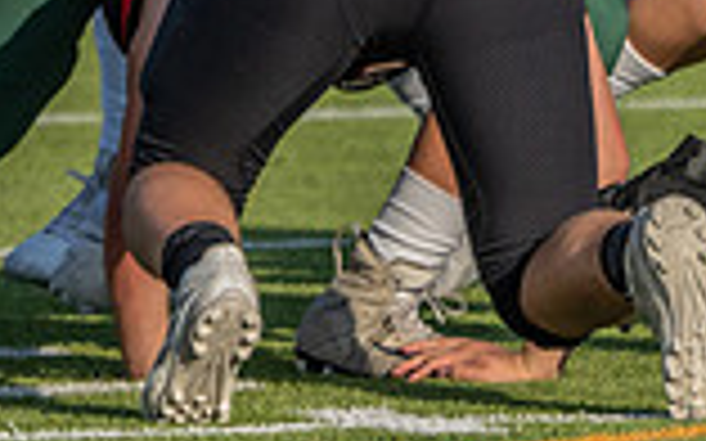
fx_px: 20600
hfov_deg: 2.0
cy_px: -353
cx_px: -481
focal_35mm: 1071
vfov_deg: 1.2
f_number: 5.6
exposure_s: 1/1250
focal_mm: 285
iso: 200
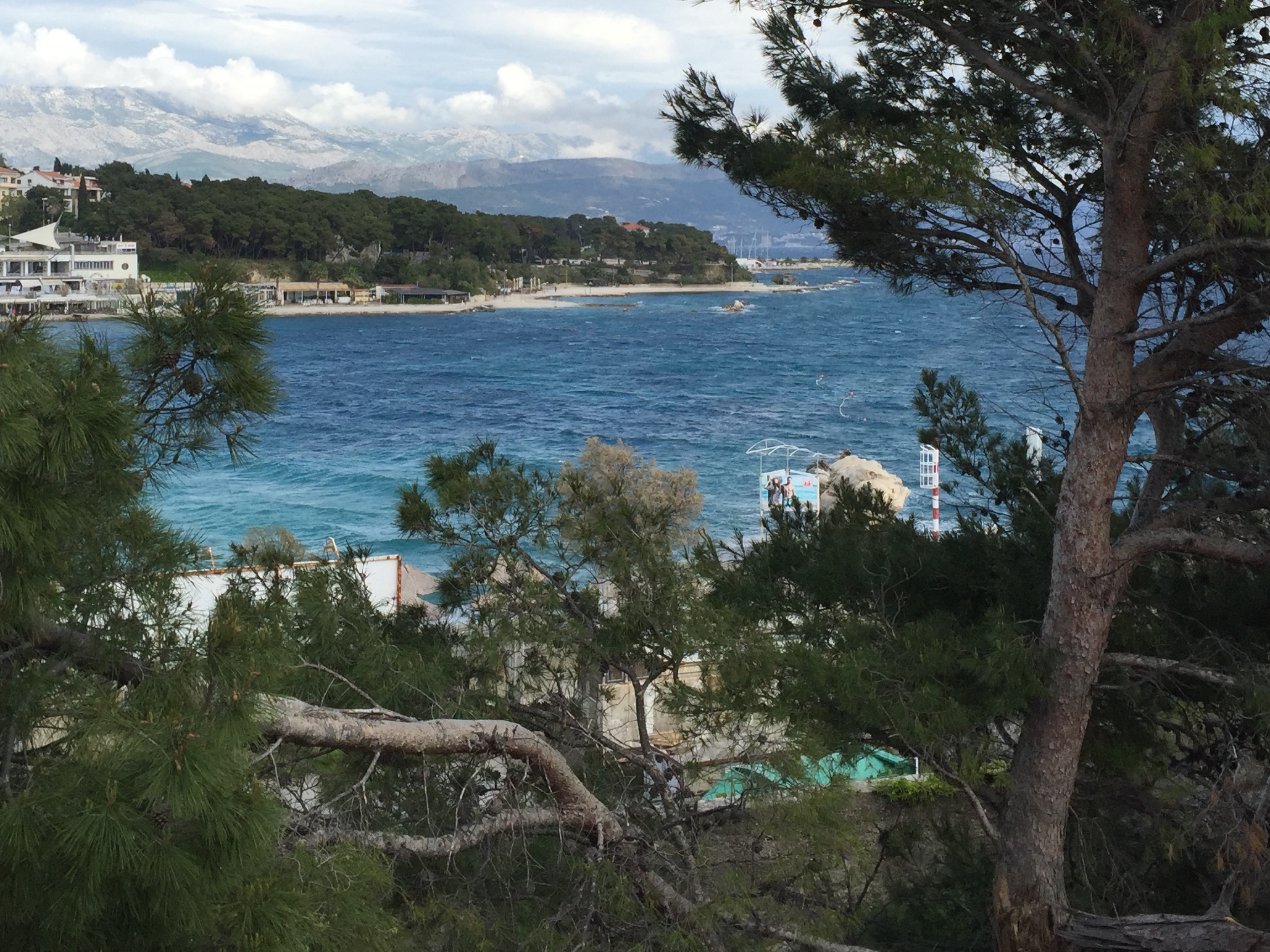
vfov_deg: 31.0
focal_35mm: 46
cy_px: 241
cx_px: 583
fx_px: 1687
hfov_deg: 41.2
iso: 32
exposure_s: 1/1522
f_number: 2.2
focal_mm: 4.15
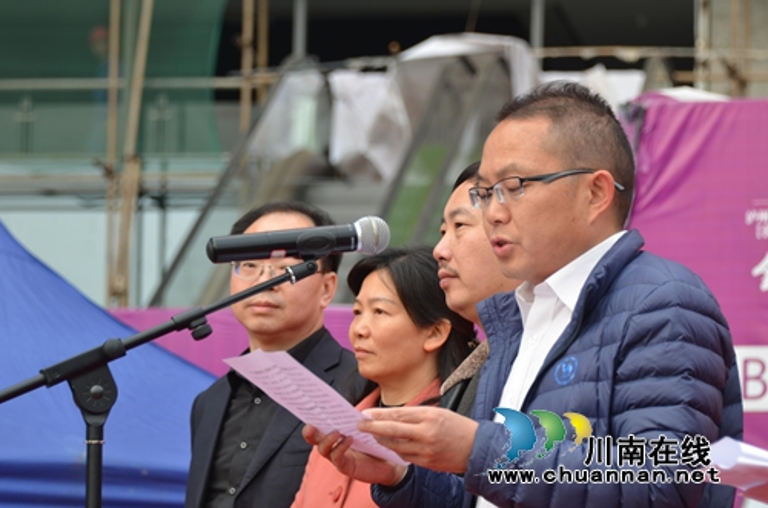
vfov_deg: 8.7
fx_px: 3353
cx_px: 384
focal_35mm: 158
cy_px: 254
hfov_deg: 13.1
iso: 100
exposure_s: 1/60
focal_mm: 105
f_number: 5.3
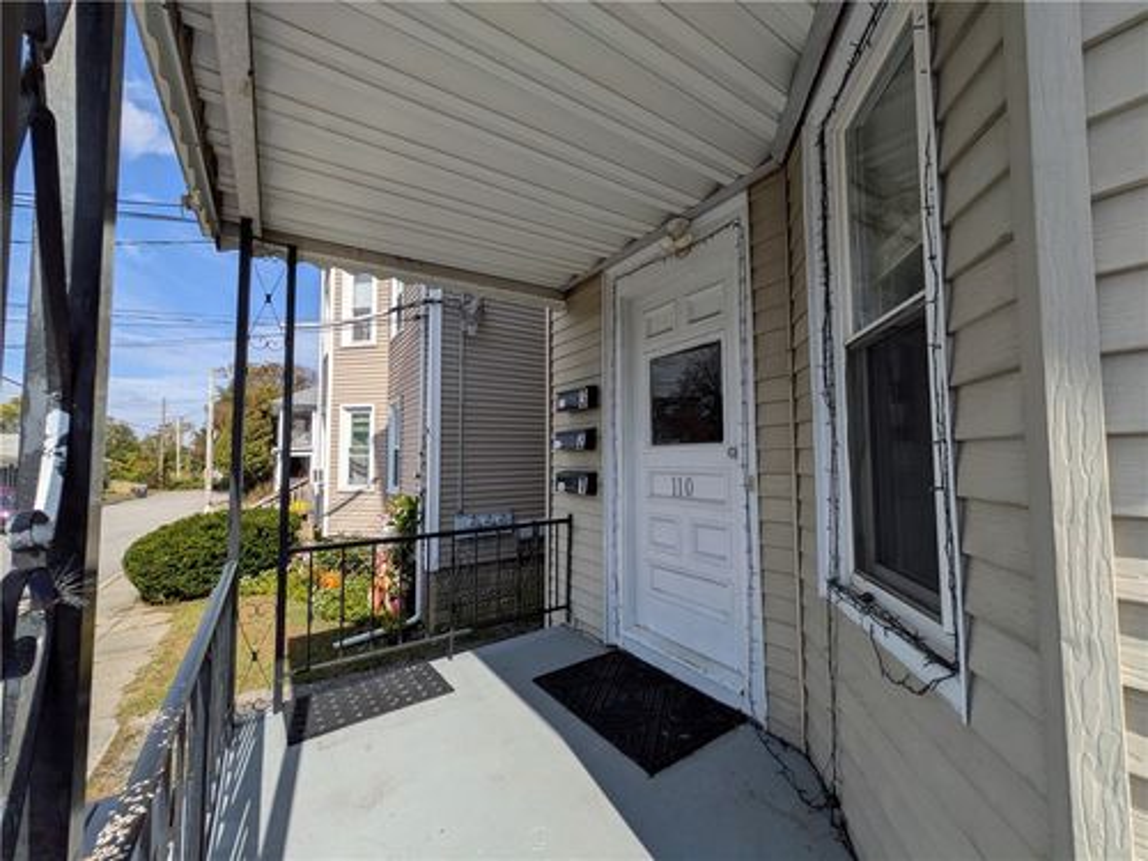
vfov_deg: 85.7
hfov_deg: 102.1
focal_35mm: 14
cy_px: 430
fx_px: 464
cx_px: 574
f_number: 2.2
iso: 51
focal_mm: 1.85
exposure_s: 1/2049
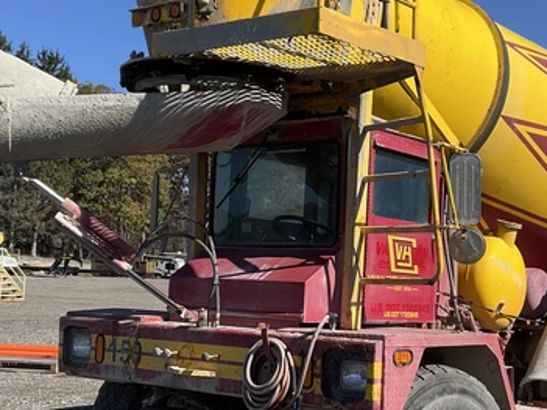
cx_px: 310
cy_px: 208
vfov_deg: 23.6
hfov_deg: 31.2
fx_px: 979
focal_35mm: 62
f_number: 1.8
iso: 25
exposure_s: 1/1626
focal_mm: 3
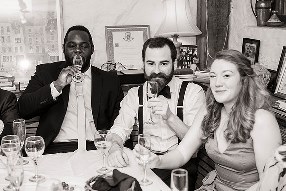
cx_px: 143
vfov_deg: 27.0
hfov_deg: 39.6
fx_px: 397
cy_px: 96
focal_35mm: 50
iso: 500
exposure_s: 1/100
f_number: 3.2
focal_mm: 50
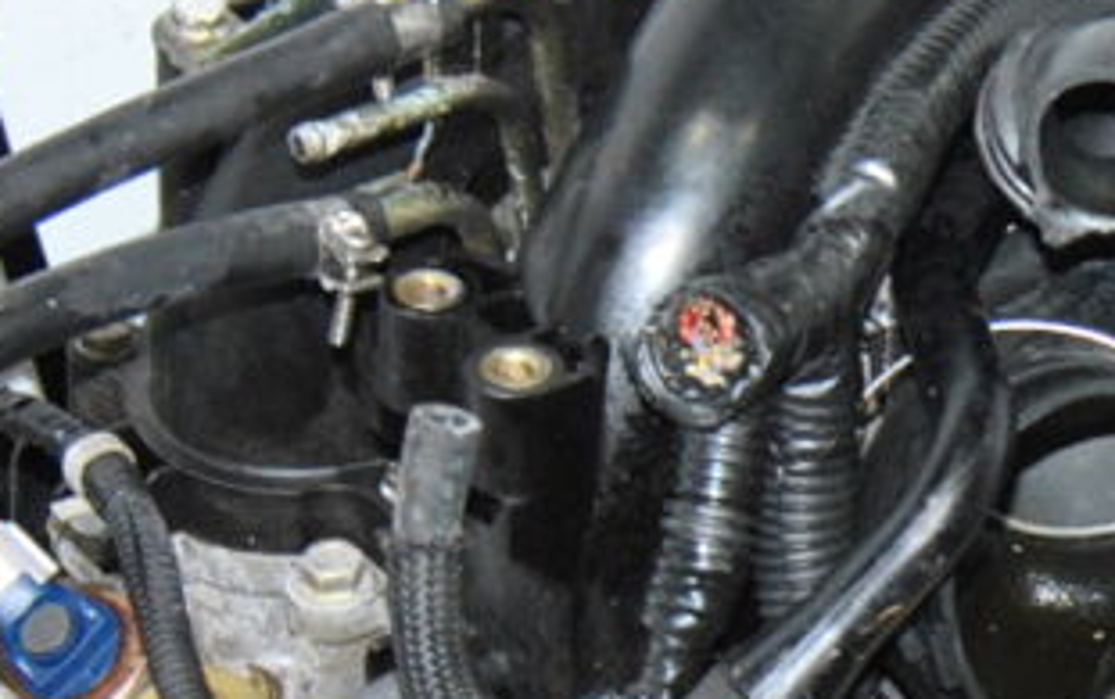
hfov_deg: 8.7
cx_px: 1466
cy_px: 575
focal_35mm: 236
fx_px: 7178
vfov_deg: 5.6
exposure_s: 1/200
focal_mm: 30
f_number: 6.3
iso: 400
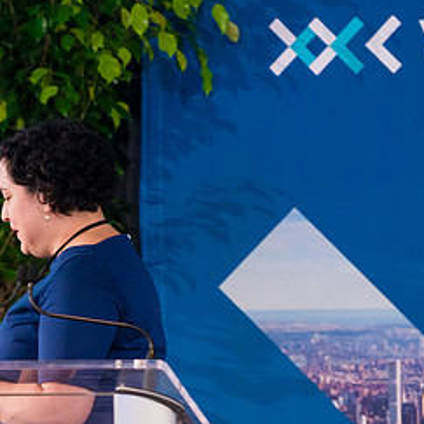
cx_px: 43
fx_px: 4157
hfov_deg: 5.8
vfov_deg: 5.8
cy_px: 272
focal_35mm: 300
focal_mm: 140
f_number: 3.2
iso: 3200
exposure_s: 1/200
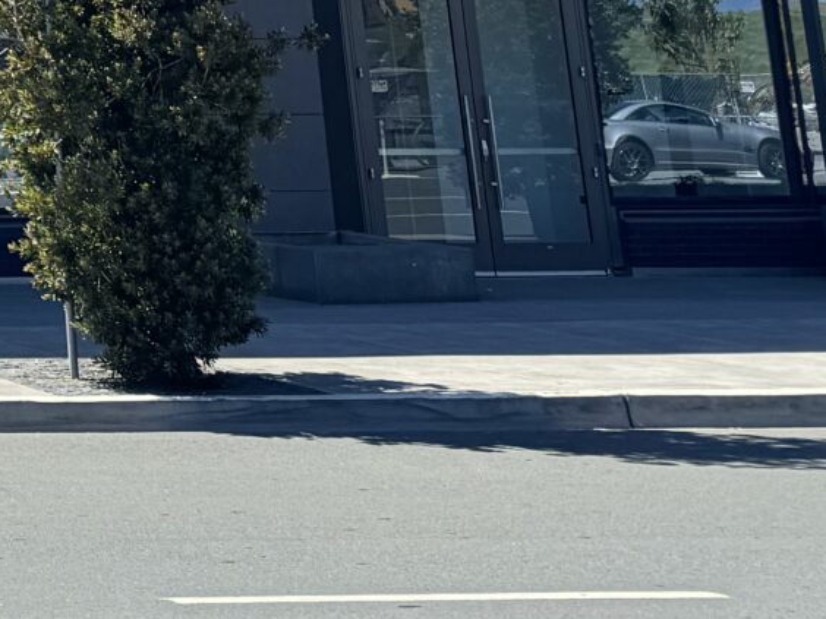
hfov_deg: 14.0
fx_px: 2601
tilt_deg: +11.9
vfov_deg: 12.5
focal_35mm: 109
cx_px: -1012
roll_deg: -0.1
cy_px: -468
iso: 80
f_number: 1.78
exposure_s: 1/2833
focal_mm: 6.76
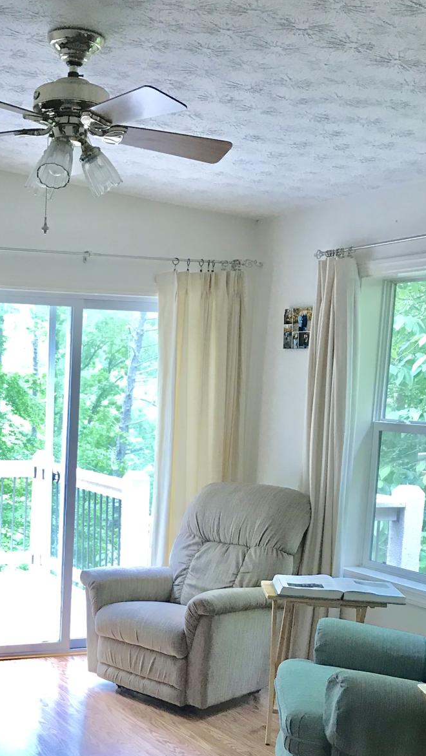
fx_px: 1044
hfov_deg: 22.3
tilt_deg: -9.0
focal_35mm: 52
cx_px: 14
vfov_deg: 38.8
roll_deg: -1.3
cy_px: 569
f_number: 1.8
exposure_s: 1/30
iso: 25
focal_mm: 3.99
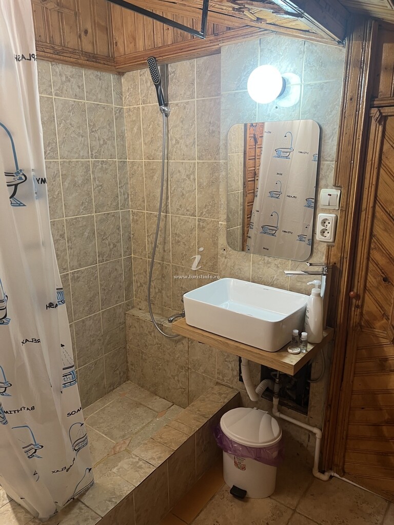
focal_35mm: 26
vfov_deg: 67.3
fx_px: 395
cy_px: 262
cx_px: 197
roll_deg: +0.3
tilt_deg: -16.2
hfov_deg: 53.1
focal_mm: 5.7
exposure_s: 1/50
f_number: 1.5
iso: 100
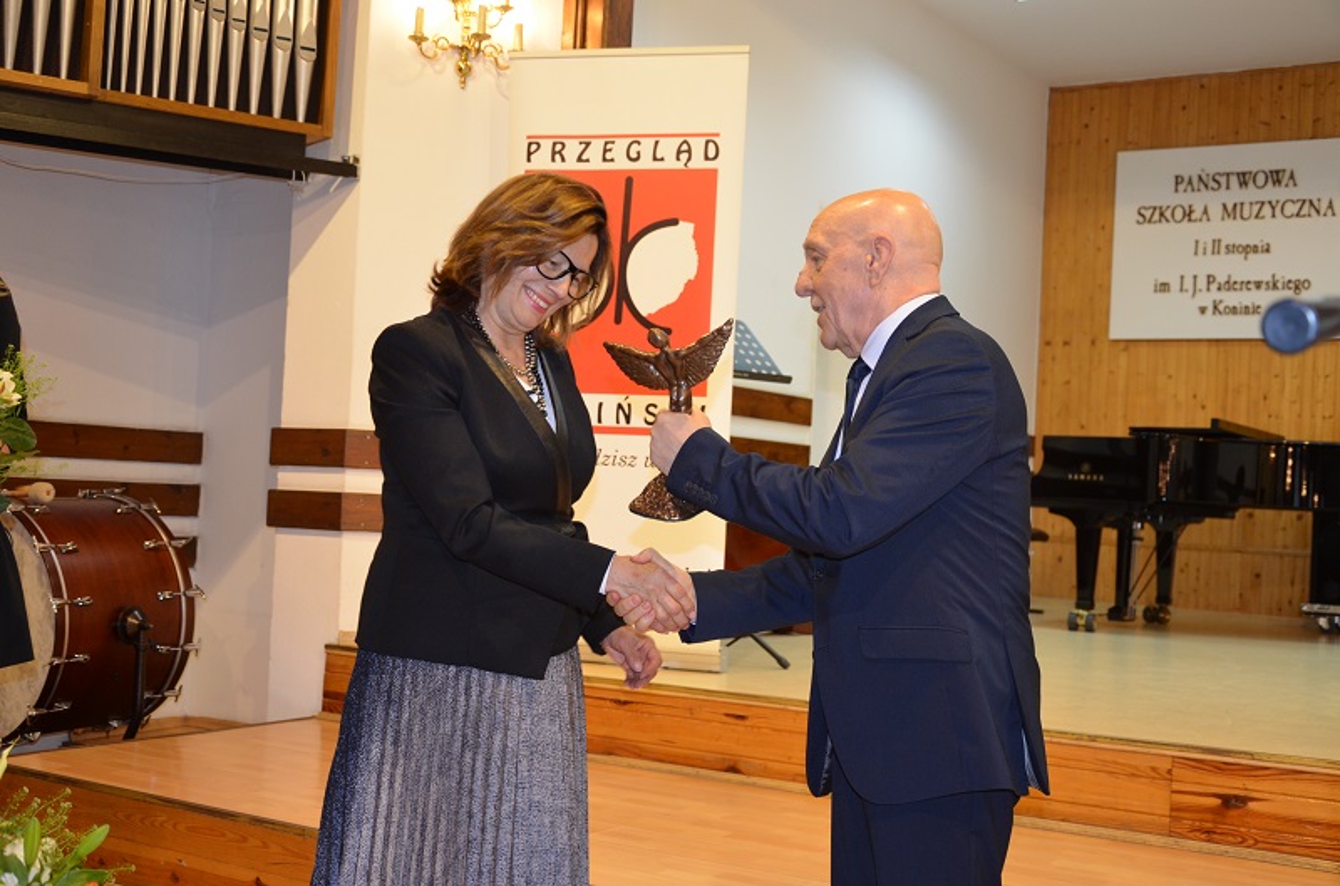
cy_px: 443
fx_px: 1671
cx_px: 670
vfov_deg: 29.7
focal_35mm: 45
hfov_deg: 43.7
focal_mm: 30
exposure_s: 1/60
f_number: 4.2
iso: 800
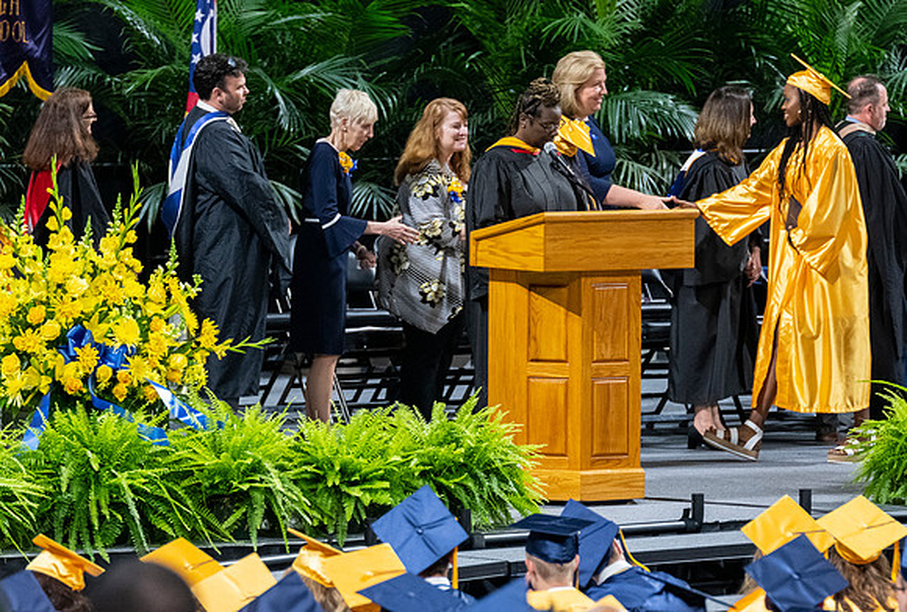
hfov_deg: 6.1
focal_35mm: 337
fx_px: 8528
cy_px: 311
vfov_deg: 4.1
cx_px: 567
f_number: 4
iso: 2000
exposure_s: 1/200
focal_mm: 190
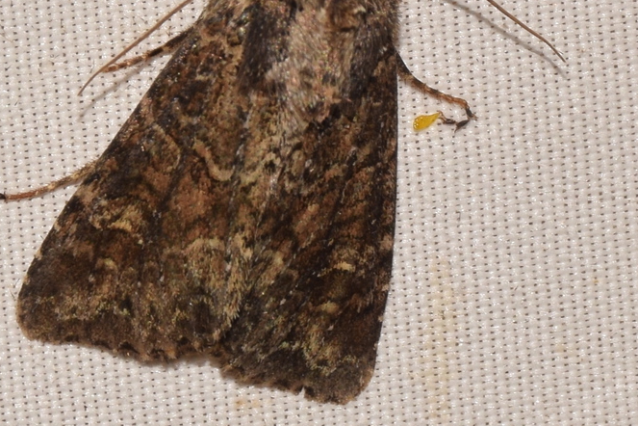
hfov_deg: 6.8
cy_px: 122
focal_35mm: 304
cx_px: 234
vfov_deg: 4.5
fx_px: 5387
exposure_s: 1/160
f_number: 14
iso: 125
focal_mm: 140
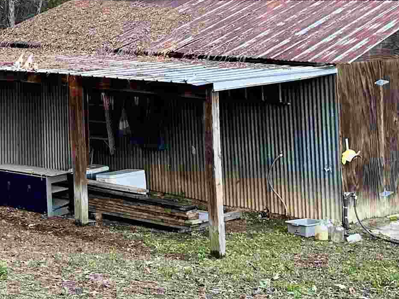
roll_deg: +0.4
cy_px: -54
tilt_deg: +4.5
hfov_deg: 23.5
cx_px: -14
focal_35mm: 79
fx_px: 911
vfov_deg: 17.8
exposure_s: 1/121
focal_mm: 6.86
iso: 125
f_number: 1.78
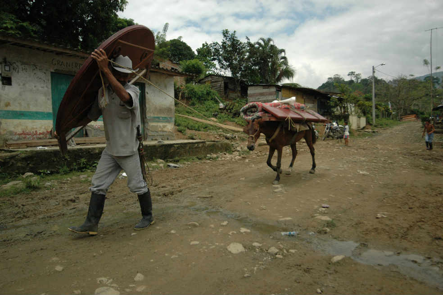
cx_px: 222
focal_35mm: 22
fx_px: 277
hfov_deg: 77.4
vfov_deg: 56.1
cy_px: 148
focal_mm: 15
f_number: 3.5
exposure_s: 1/8000
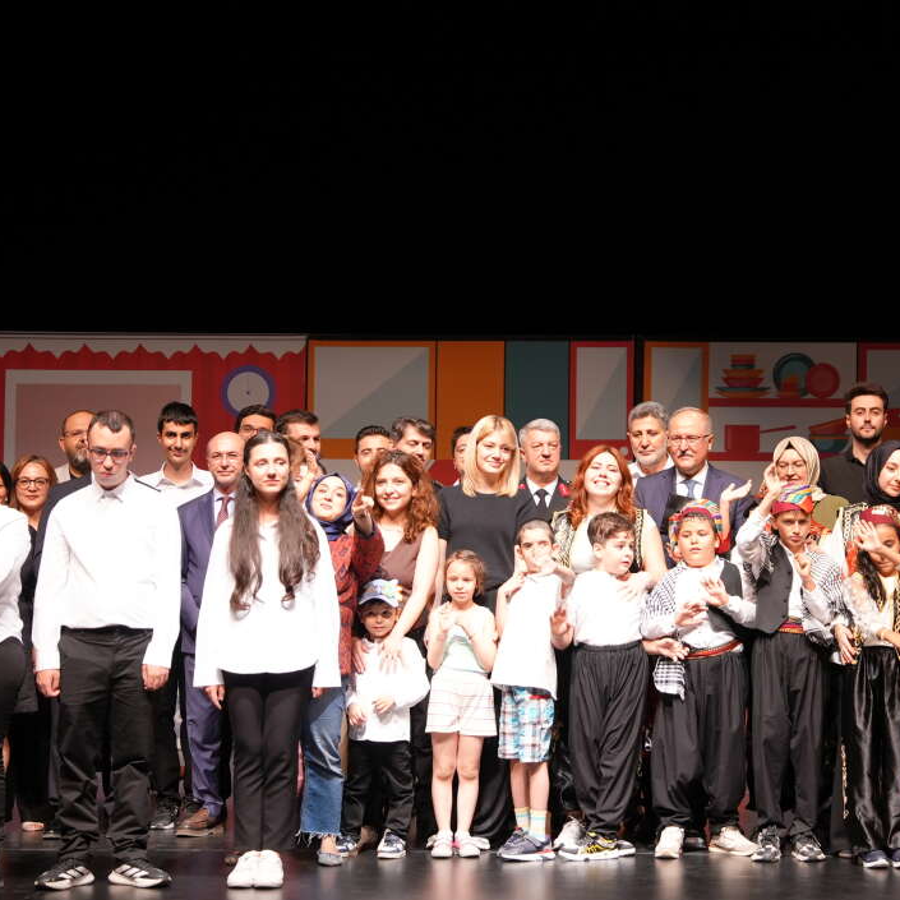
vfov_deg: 16.1
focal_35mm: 108
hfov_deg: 16.0
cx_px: 749
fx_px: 3177
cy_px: 403
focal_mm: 70
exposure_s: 1/100
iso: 400
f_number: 2.8
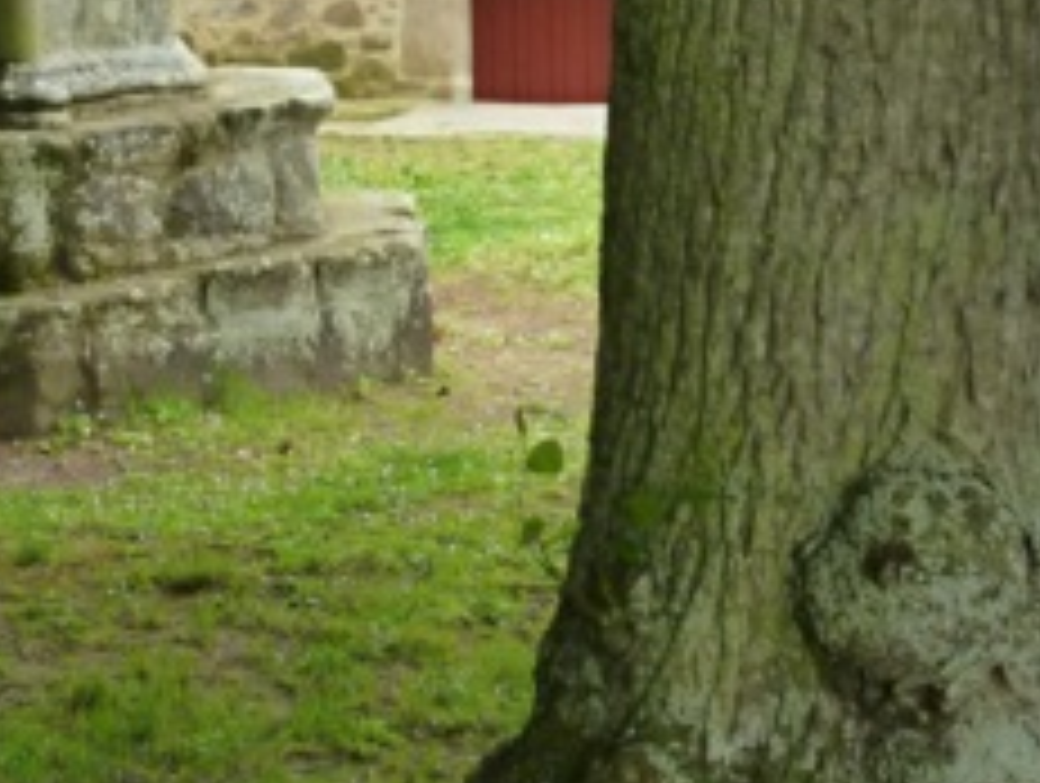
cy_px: -356
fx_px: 3370
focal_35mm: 112
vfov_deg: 12.6
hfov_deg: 17.3
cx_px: 104
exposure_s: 1/100
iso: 160
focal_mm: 6.4
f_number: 3.7
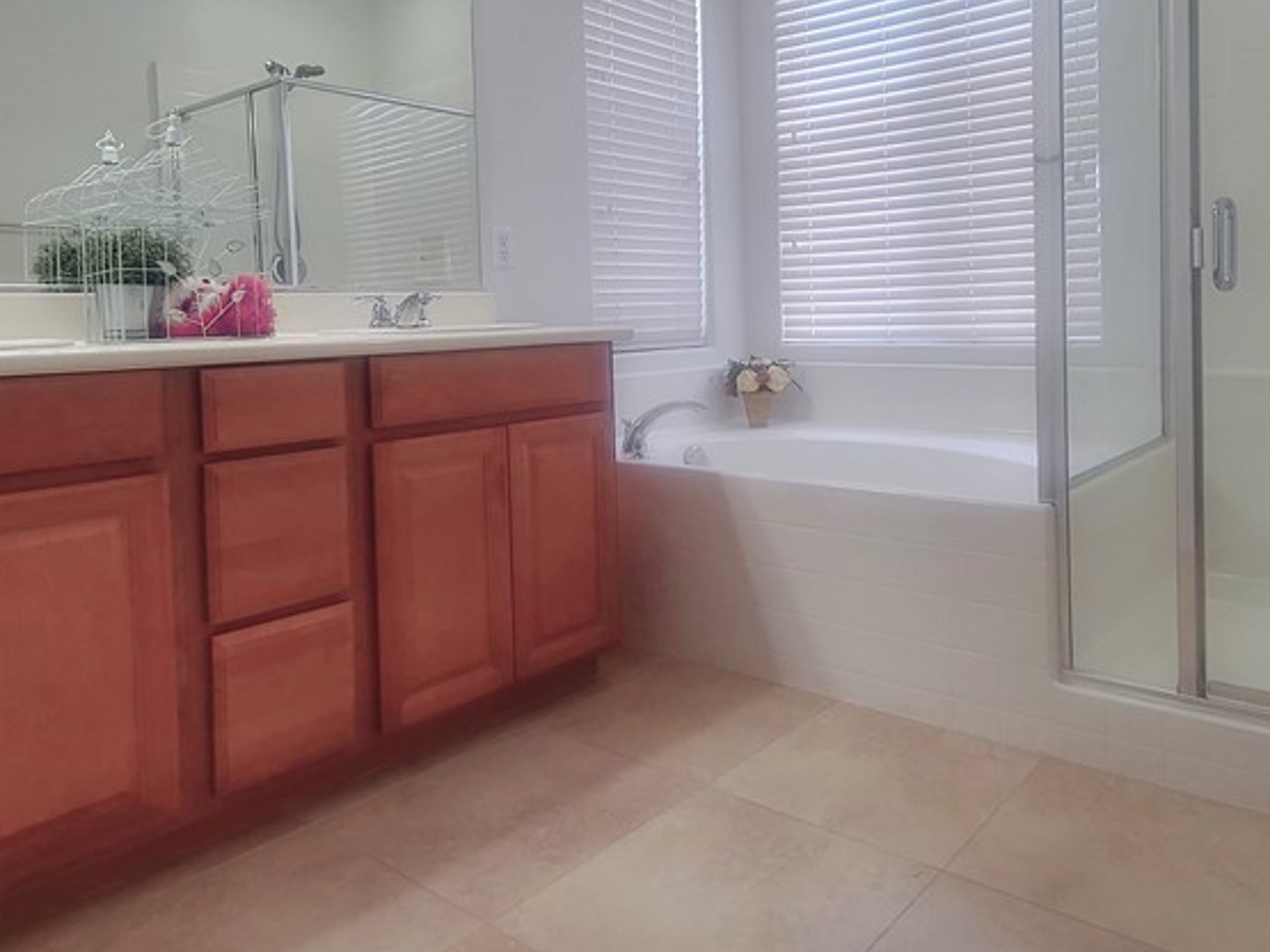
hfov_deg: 70.8
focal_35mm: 24
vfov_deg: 55.6
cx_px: 771
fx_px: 880
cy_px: 318
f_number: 2.2
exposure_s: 1/60.2
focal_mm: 2.2
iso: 80
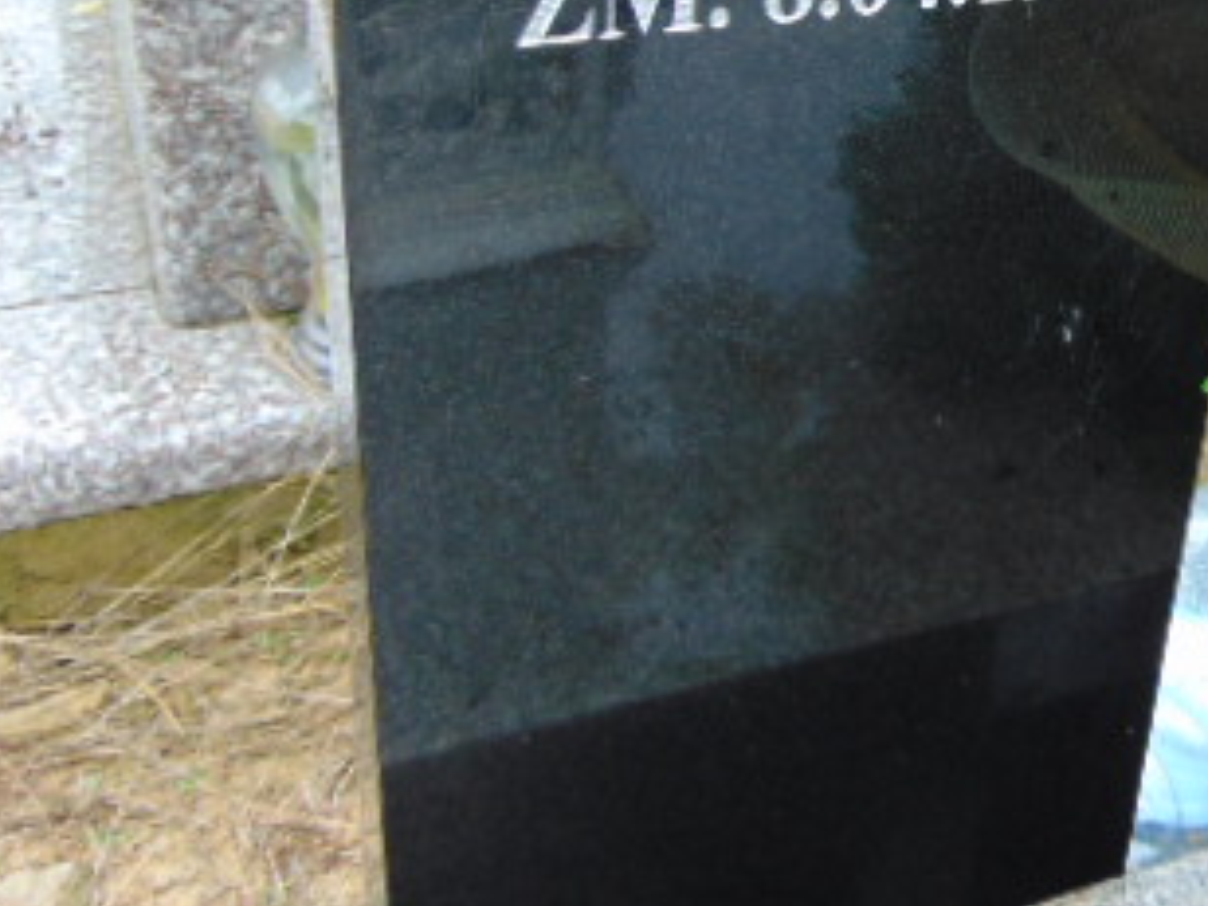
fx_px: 1815
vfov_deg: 26.7
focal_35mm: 52
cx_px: 1043
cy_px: 27
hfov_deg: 35.1
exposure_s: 1/30
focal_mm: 4.5
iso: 100
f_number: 3
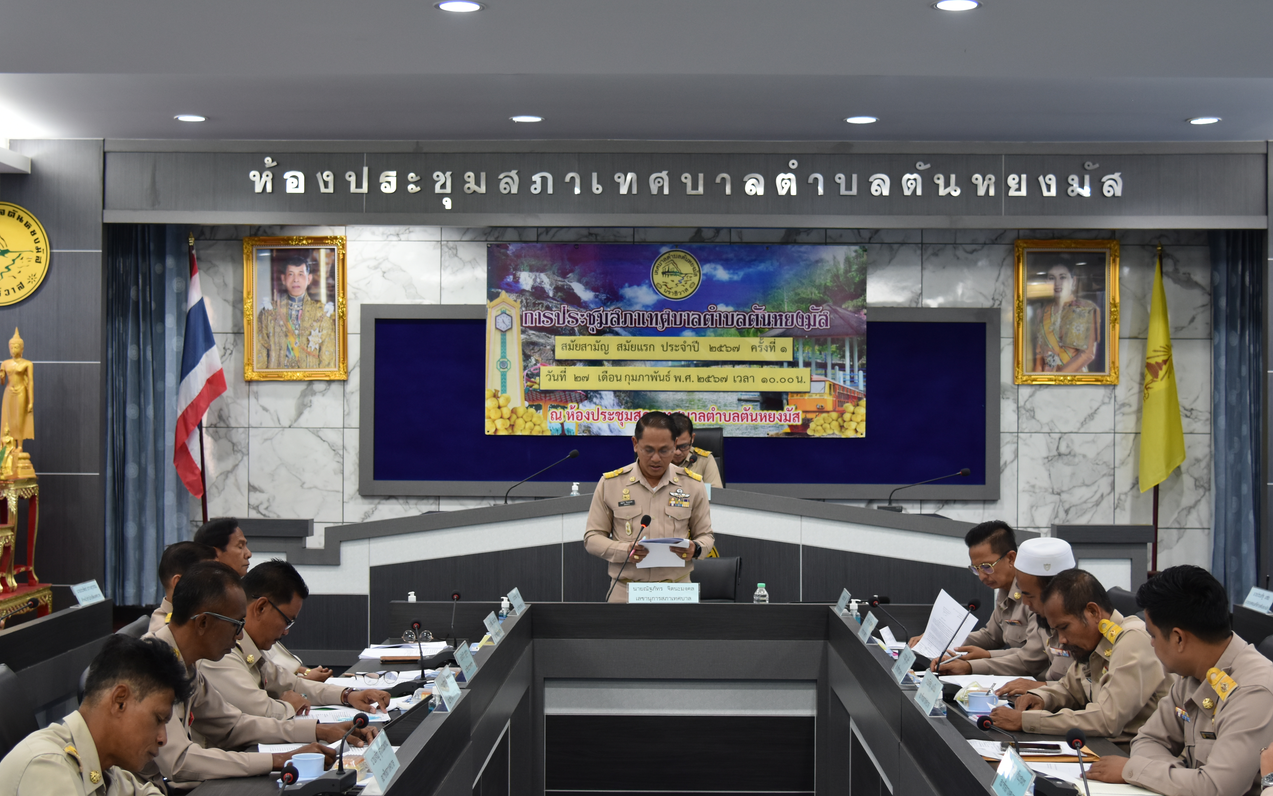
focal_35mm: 52
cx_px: 637
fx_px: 1804
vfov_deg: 24.9
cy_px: 399
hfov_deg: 38.9
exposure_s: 1/30
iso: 560
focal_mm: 34
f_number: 4
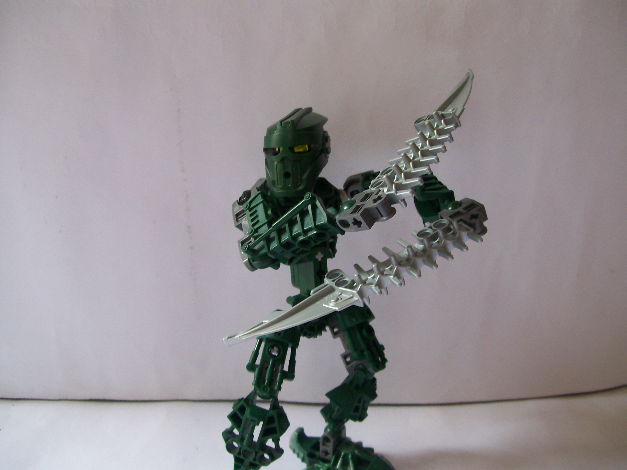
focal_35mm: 36
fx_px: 652
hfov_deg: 51.4
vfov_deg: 39.7
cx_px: 314
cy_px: 235
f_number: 2.7
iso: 80
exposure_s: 1/55.6
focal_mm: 6
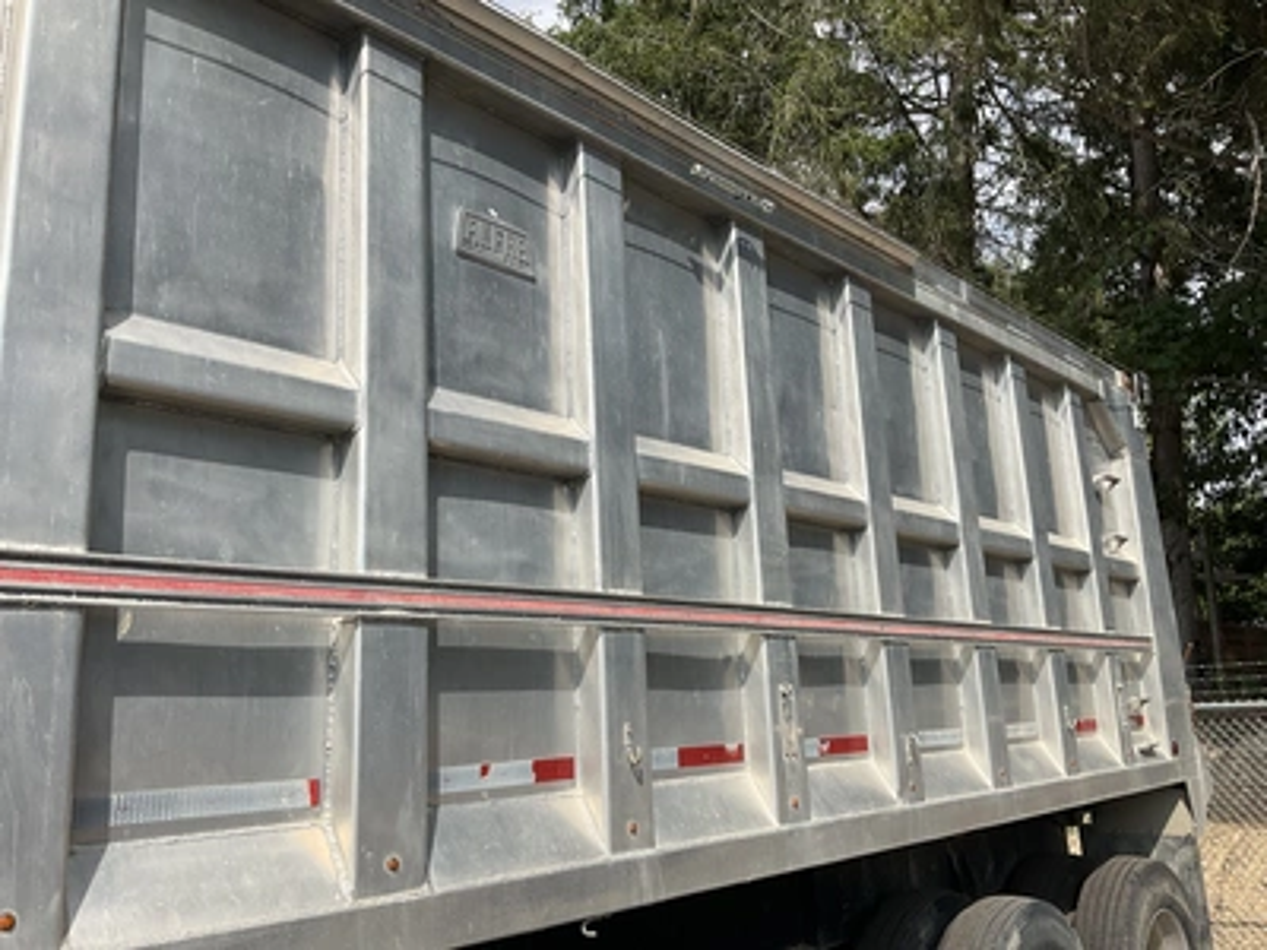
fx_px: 1061
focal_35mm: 29
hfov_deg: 61.7
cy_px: 475
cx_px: 634
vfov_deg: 48.2
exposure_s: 1/1730
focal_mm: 3
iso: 25
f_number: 1.8
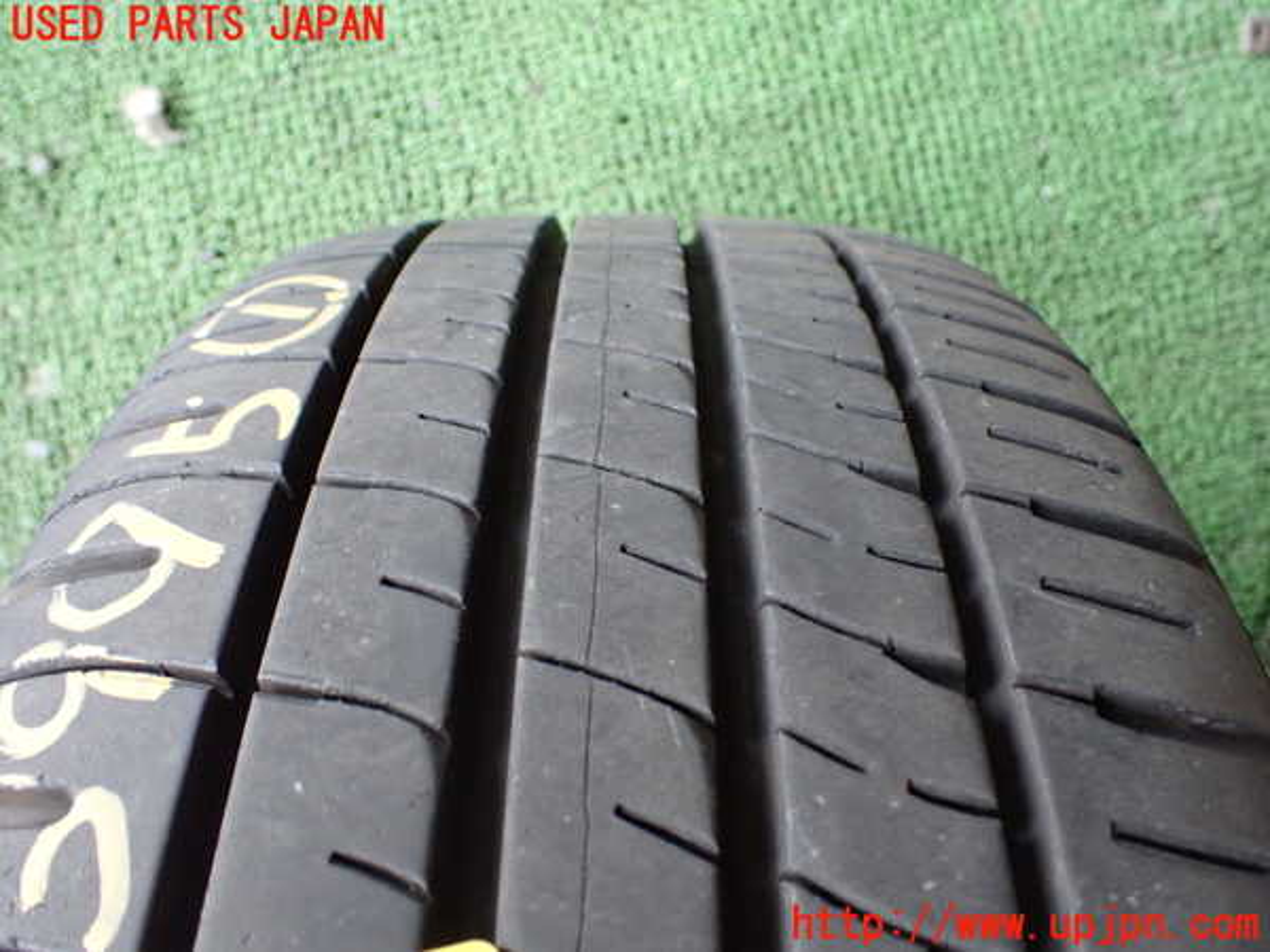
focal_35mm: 30
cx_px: 635
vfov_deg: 46.8
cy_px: 476
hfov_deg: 60.0
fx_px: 1101
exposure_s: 1/80
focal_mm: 5.4
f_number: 2.3
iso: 800
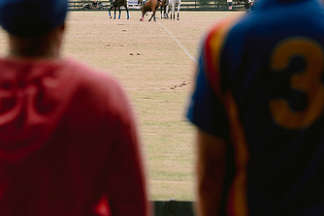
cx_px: 151
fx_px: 1594
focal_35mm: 177
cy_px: 86
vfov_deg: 7.8
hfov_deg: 11.6
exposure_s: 1/1000
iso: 200
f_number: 4
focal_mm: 90
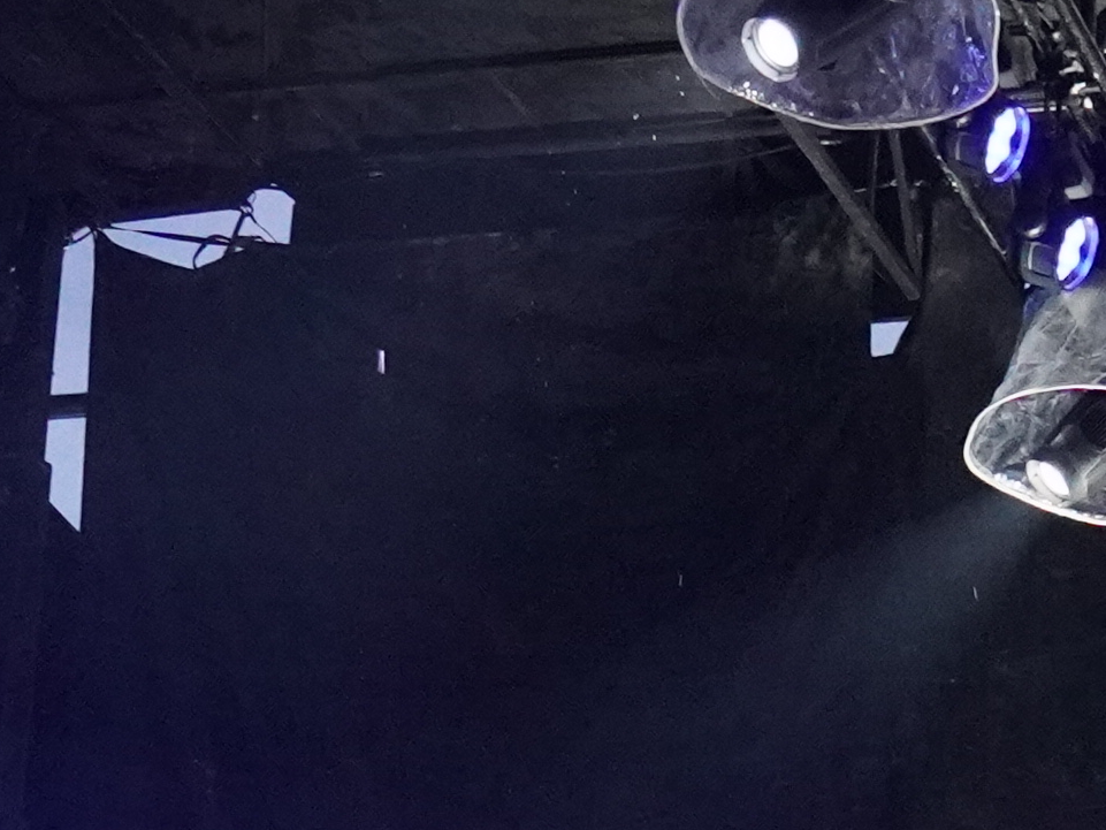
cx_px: 1129
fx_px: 4601
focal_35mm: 144
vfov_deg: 10.0
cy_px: 1266
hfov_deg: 13.5
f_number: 4
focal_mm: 24
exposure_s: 1/160
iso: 12800
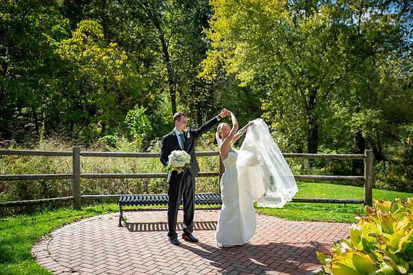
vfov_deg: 36.1
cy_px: 138
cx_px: 206
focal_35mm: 37
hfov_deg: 52.1
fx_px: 422
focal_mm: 36
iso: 1000
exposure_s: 1/8000
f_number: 2.8
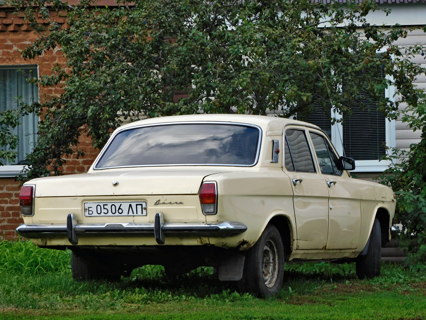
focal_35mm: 125
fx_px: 1538
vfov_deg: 11.9
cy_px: 160
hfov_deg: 15.8
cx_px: 213
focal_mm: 22.4
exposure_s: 1/400
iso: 125
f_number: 5
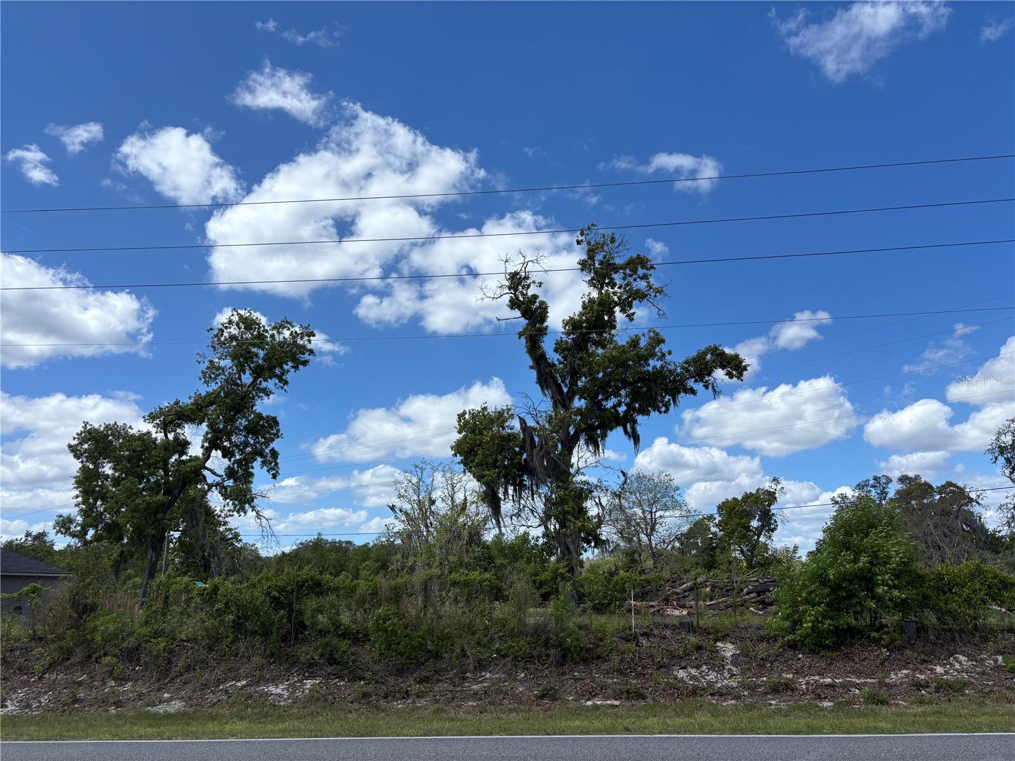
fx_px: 762
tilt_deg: +14.0
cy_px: 380
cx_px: 508
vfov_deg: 53.1
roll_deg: +0.0
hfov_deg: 67.3
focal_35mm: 26
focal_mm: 5.96
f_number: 1.6
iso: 50
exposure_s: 1/4630
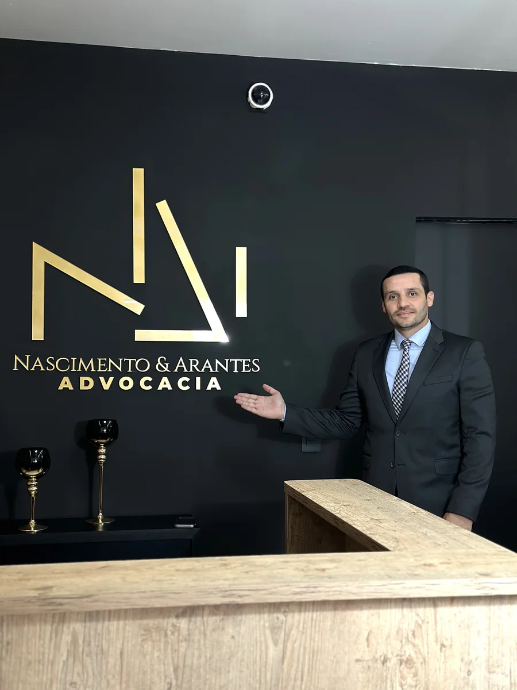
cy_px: 345
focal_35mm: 48
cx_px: 258
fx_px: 956
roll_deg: -1.1
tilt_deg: -0.2
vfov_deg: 39.7
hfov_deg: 30.3
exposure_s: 1/40
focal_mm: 6.86
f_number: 1.78
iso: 400
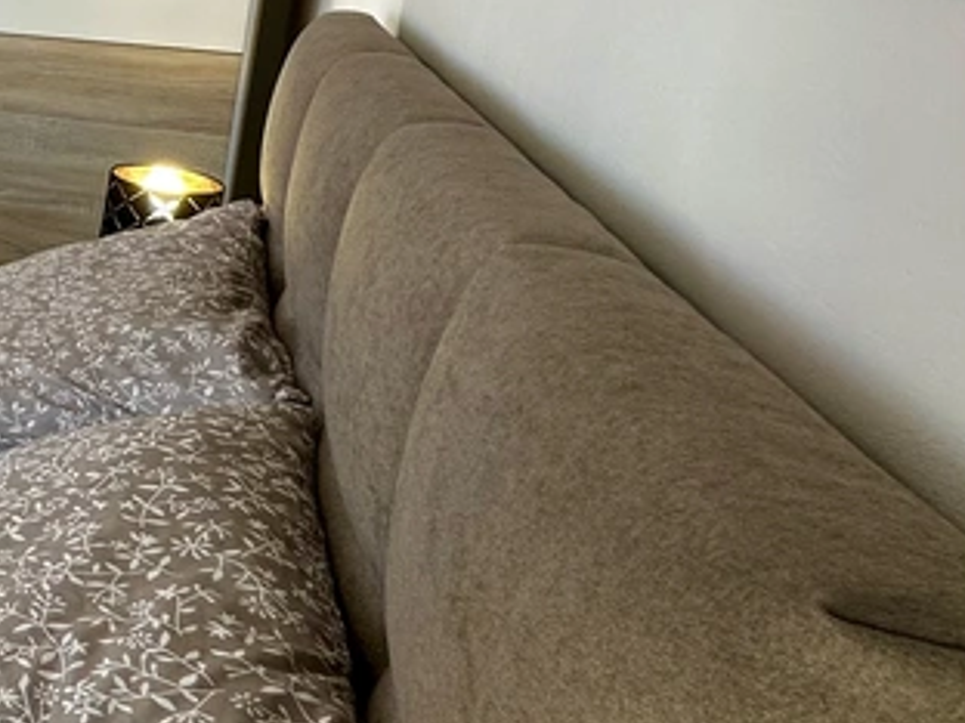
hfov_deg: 25.7
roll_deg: -0.7
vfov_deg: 30.3
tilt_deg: -11.5
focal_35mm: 46
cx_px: -597
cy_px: 93
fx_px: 1282
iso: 50
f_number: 2.2
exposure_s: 1/99
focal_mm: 2.22
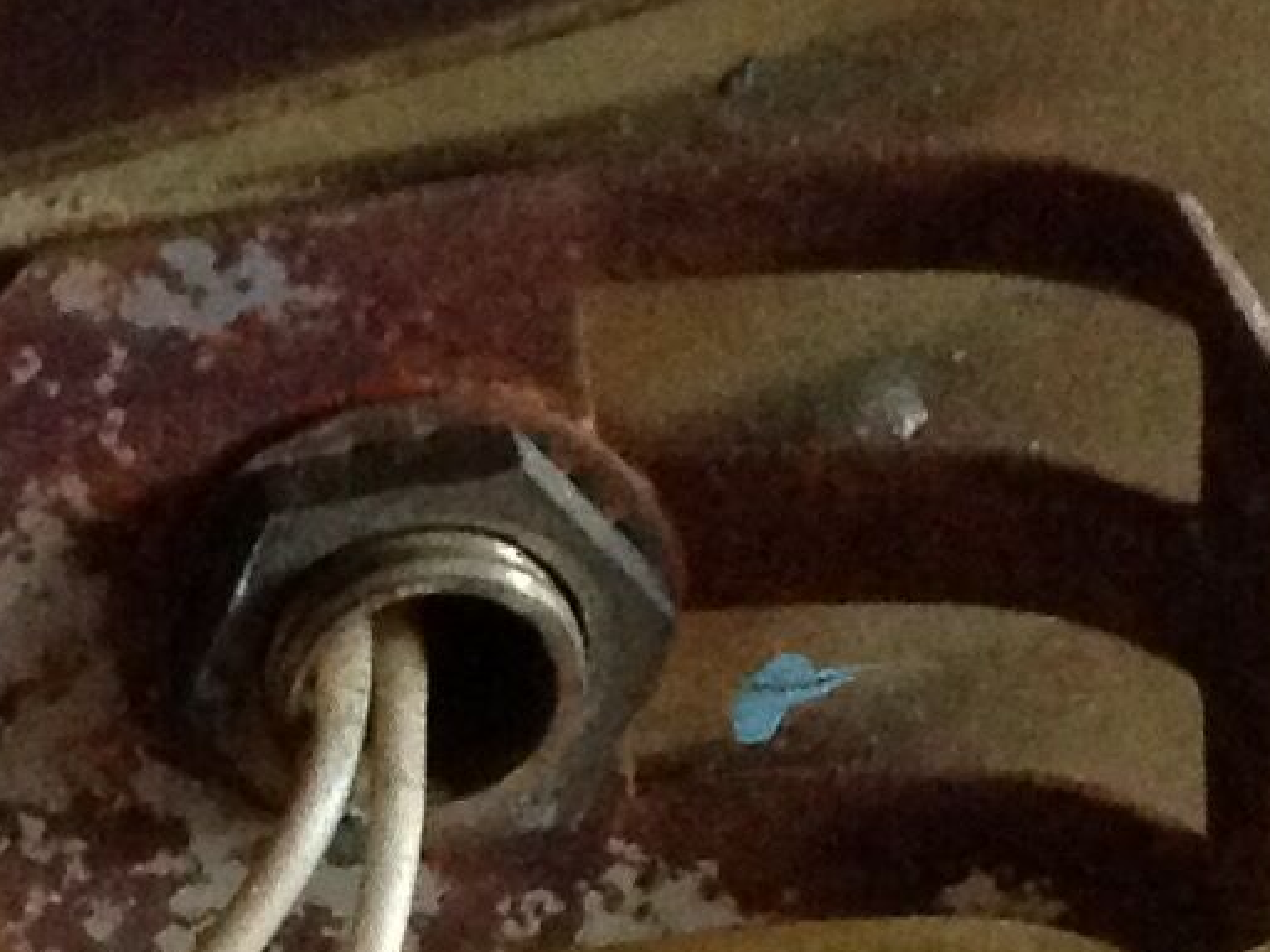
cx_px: 146
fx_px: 6494
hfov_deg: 11.1
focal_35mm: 177
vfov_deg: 8.4
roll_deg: -4.3
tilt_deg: -28.5
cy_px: 612
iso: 500
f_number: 2.4
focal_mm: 4.28
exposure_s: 1/15
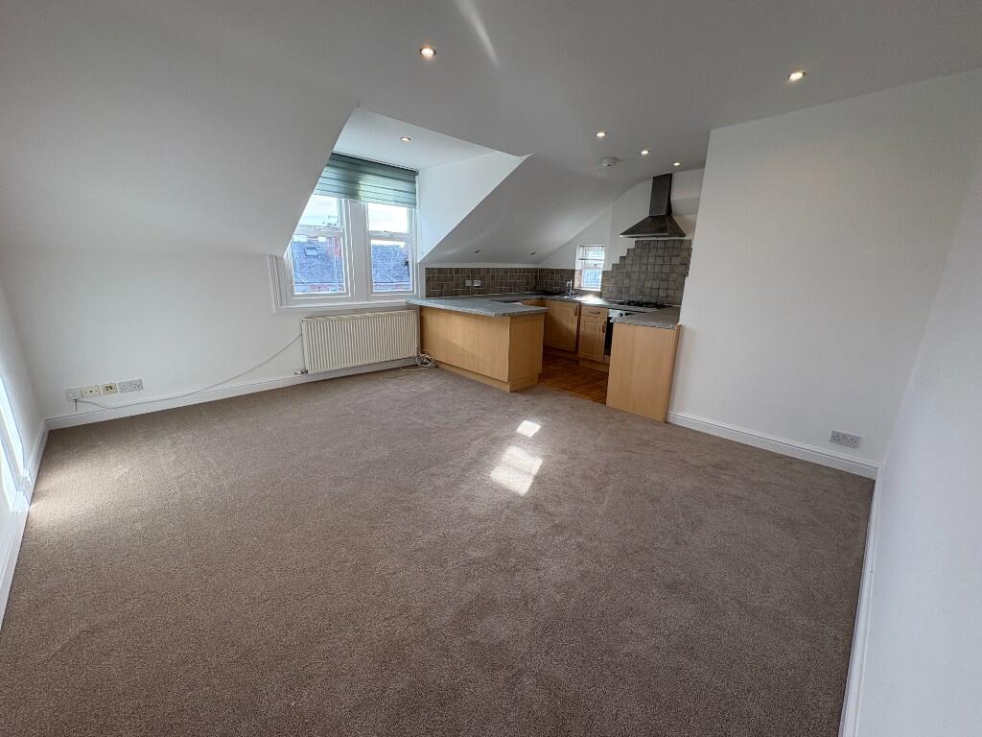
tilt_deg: -15.0
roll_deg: -1.3
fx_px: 397
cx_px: 491
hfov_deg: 102.1
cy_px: 368
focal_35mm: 14
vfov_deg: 85.7
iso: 64
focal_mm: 2.22
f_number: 2.2
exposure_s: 1/134
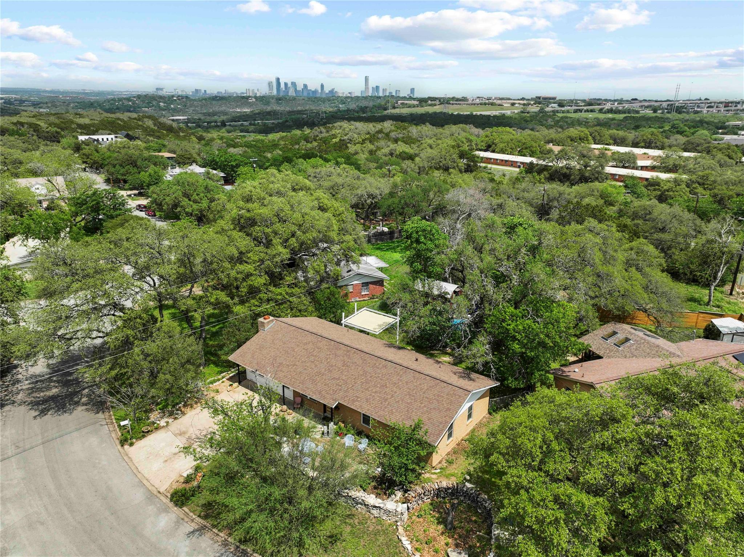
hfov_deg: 71.6
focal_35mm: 24
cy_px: 278
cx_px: 372
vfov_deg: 56.8
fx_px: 516
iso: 100
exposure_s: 1/1000
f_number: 2.8
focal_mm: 12.29
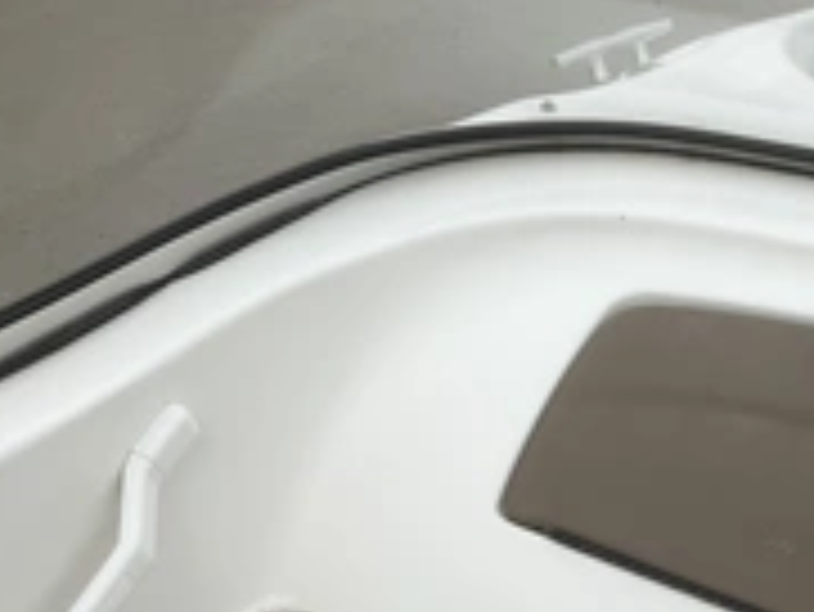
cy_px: 639
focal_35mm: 64
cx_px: 724
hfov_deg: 29.1
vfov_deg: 22.0
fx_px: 1506
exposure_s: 1/2227
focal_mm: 3
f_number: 1.8
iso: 25
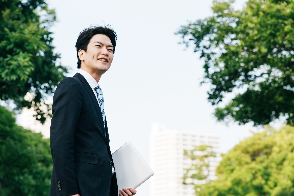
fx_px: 1103
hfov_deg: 15.2
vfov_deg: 10.2
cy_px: 98
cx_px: 147
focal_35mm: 135
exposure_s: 1/320
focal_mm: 135
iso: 320
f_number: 6.3
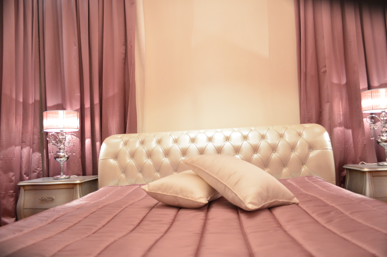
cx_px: 194
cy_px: 128
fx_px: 290
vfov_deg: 47.7
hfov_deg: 67.5
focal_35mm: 27
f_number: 4.5
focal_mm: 18
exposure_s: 1/20
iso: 1000
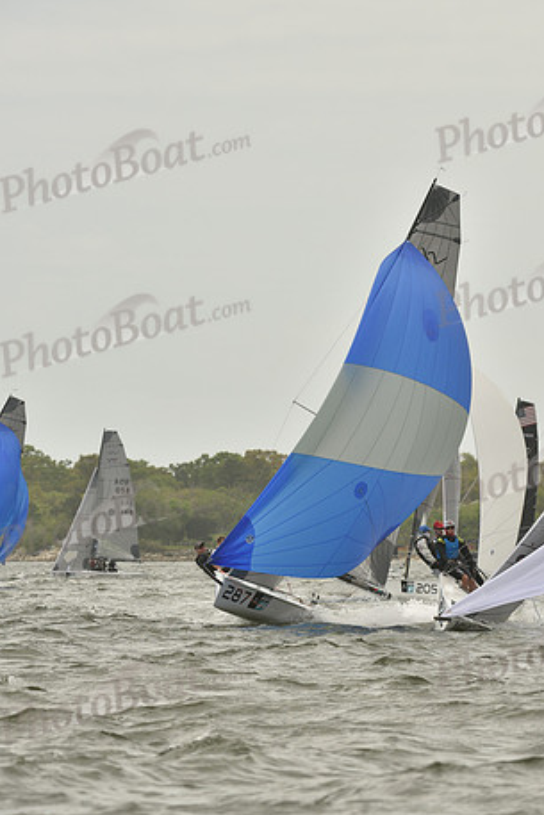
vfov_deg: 7.4
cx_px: 343
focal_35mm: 279
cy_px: 399
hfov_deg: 4.9
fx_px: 6319
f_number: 7.1
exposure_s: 1/1250
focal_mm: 220
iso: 320
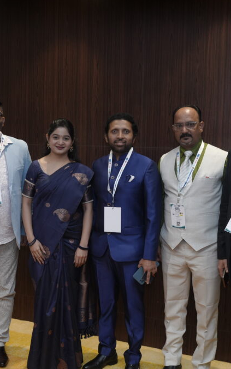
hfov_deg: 23.8
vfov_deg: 37.5
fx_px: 544
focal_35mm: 54
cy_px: 184
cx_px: 73
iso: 1000
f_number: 2.5
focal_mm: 35
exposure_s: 1/250
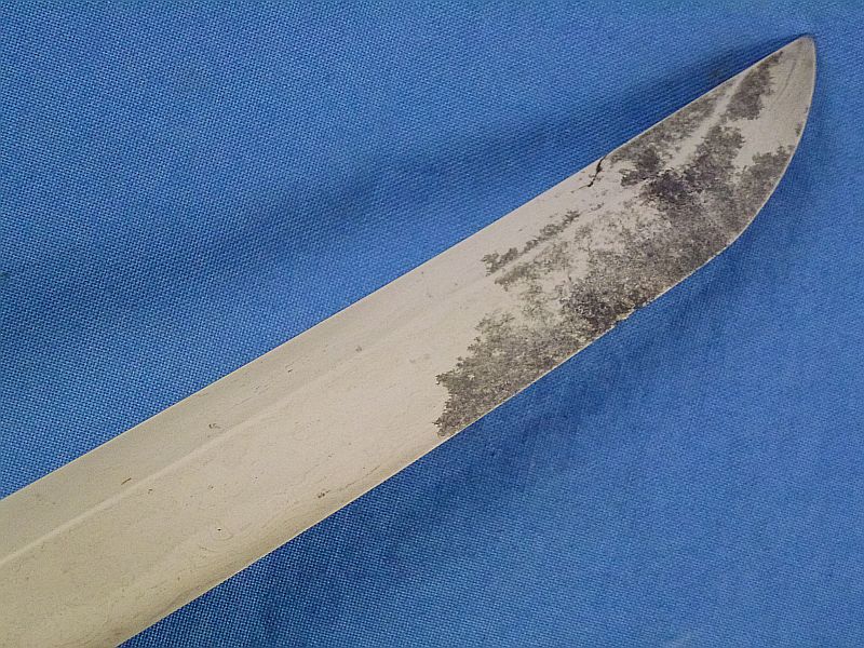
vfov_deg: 19.4
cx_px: 432
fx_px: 1897
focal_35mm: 76
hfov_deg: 25.7
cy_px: 324
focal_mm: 13.6
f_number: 4.7
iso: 800
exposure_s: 1/250
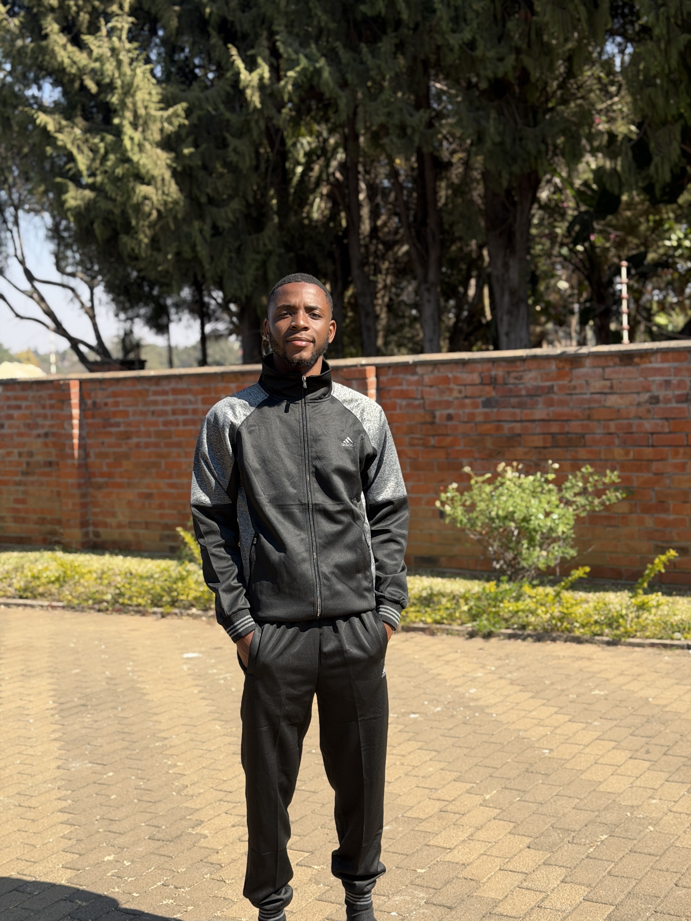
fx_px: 1278
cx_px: 346
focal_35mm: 48
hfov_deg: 30.3
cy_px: 460
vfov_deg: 39.7
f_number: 1.78
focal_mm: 6.76
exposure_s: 1/1642
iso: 64
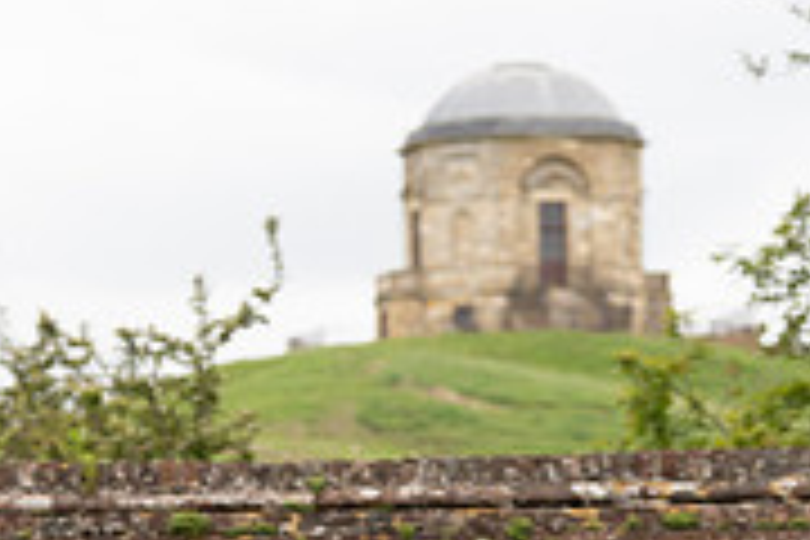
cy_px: 777
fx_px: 5557
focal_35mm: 247
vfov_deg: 5.5
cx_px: -67
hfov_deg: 8.3
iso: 200
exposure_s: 1/1000
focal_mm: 70
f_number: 3.5
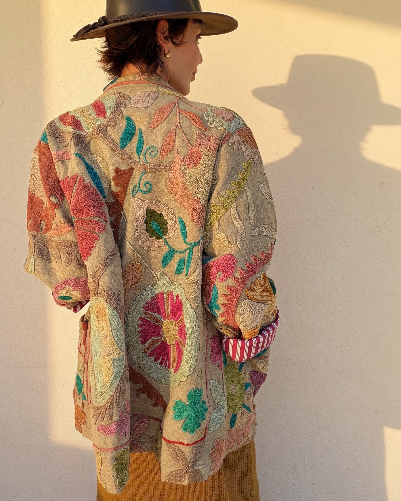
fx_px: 475
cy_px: 247
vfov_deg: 55.7
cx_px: 204
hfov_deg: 45.8
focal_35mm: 32
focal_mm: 2.71
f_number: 1.9
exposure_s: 1/361
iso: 25
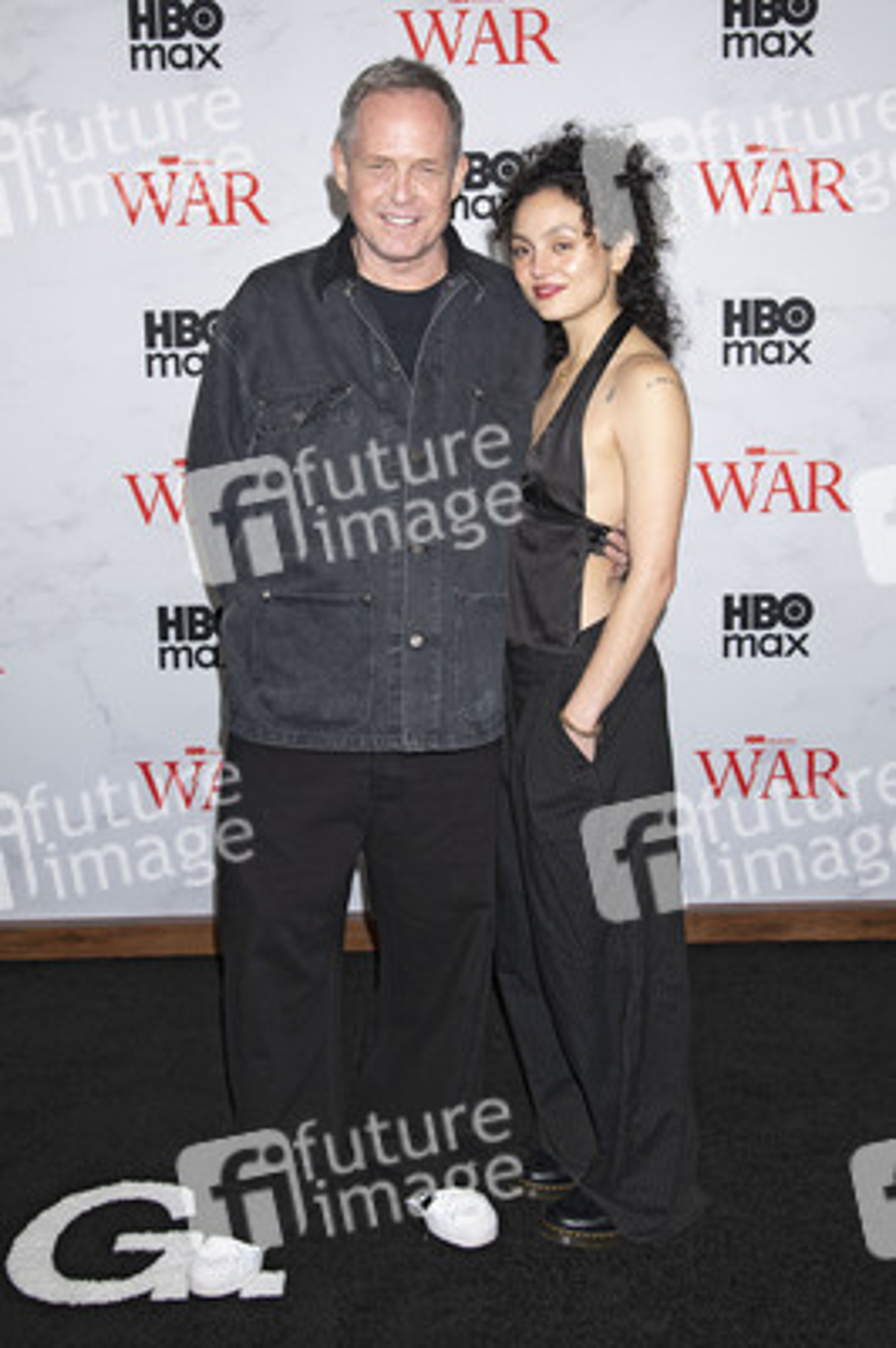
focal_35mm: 35
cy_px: 674
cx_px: 448
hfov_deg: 37.8
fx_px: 1309
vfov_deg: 54.5
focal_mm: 35
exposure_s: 1/200
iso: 640
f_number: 5.6
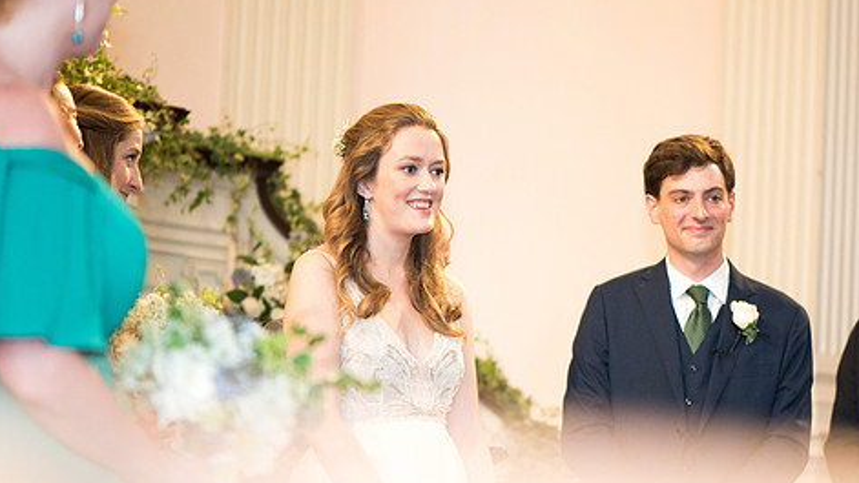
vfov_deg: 7.9
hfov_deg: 14.0
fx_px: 3485
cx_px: 522
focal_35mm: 153
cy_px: 289
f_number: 2.8
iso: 640
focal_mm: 105
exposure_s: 1/200
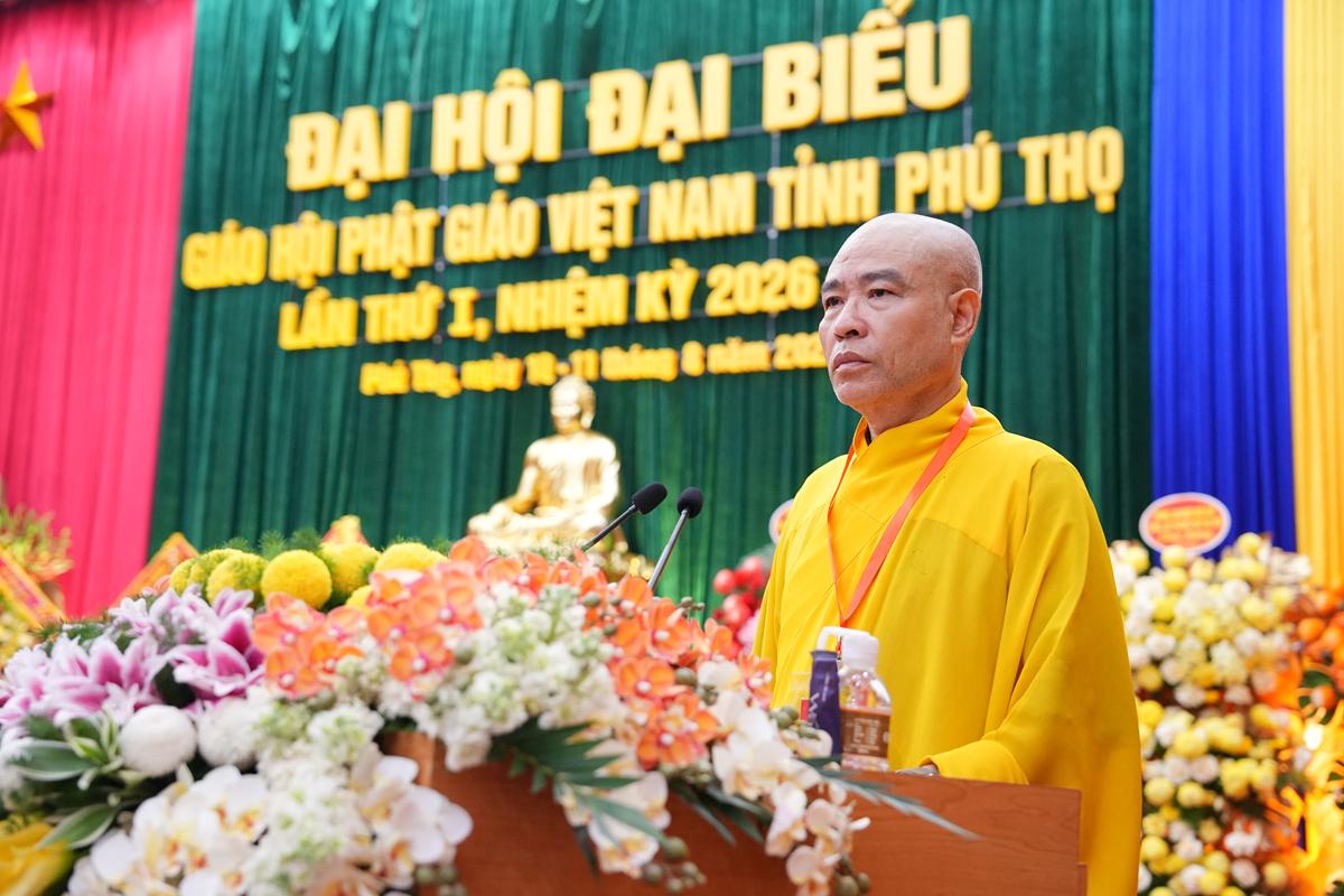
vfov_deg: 29.9
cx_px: 672
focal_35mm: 45
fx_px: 1680
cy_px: 448
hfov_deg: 43.6
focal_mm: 45
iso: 4000
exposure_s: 1/250
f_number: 3.5
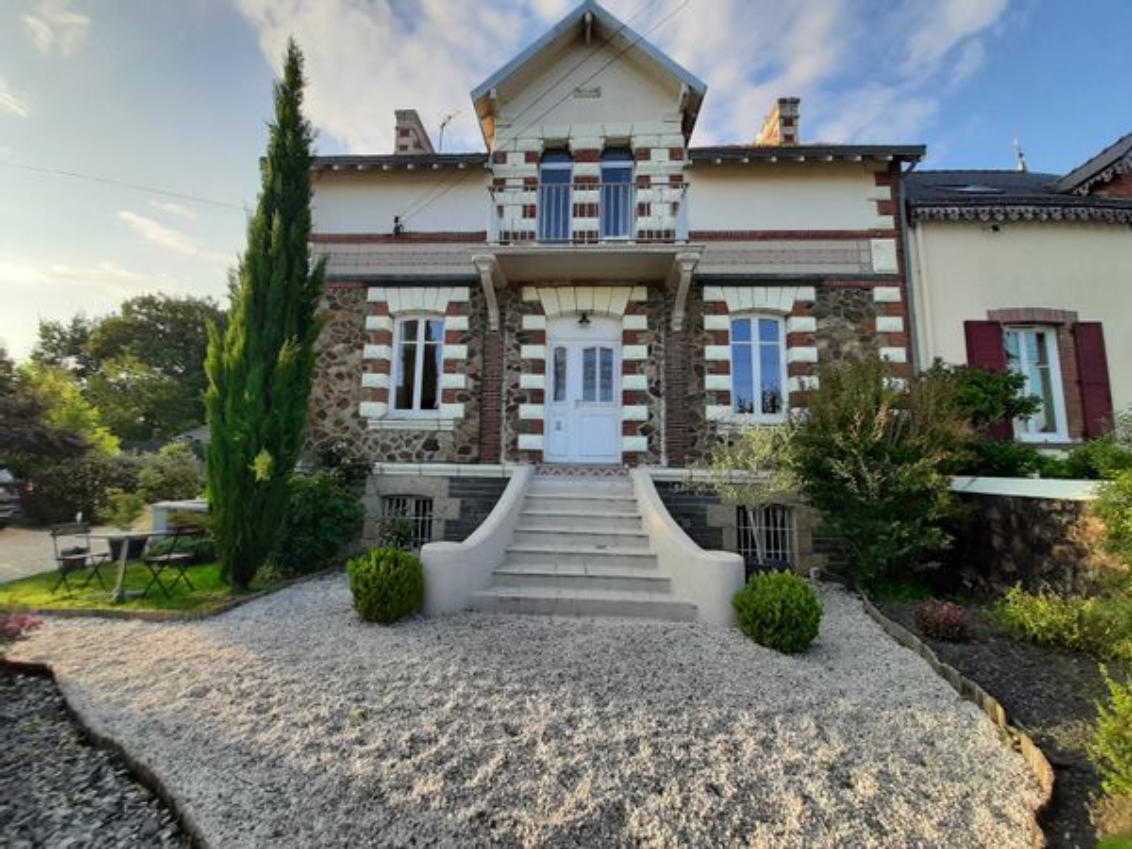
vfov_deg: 89.9
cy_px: 424
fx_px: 425
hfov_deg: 106.2
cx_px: 566
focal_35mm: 13
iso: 40
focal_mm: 1.42
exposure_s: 1/394
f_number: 2.2
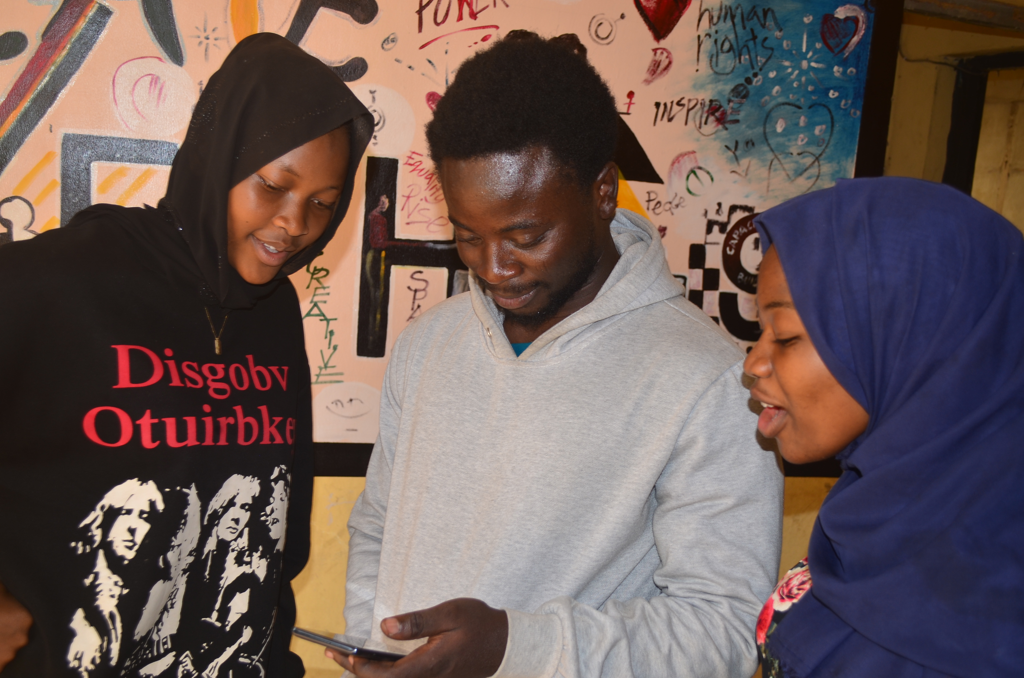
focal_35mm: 39
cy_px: 339
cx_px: 512
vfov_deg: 34.1
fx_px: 1107
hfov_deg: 49.6
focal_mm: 26
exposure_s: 1/60
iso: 125
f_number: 4.2
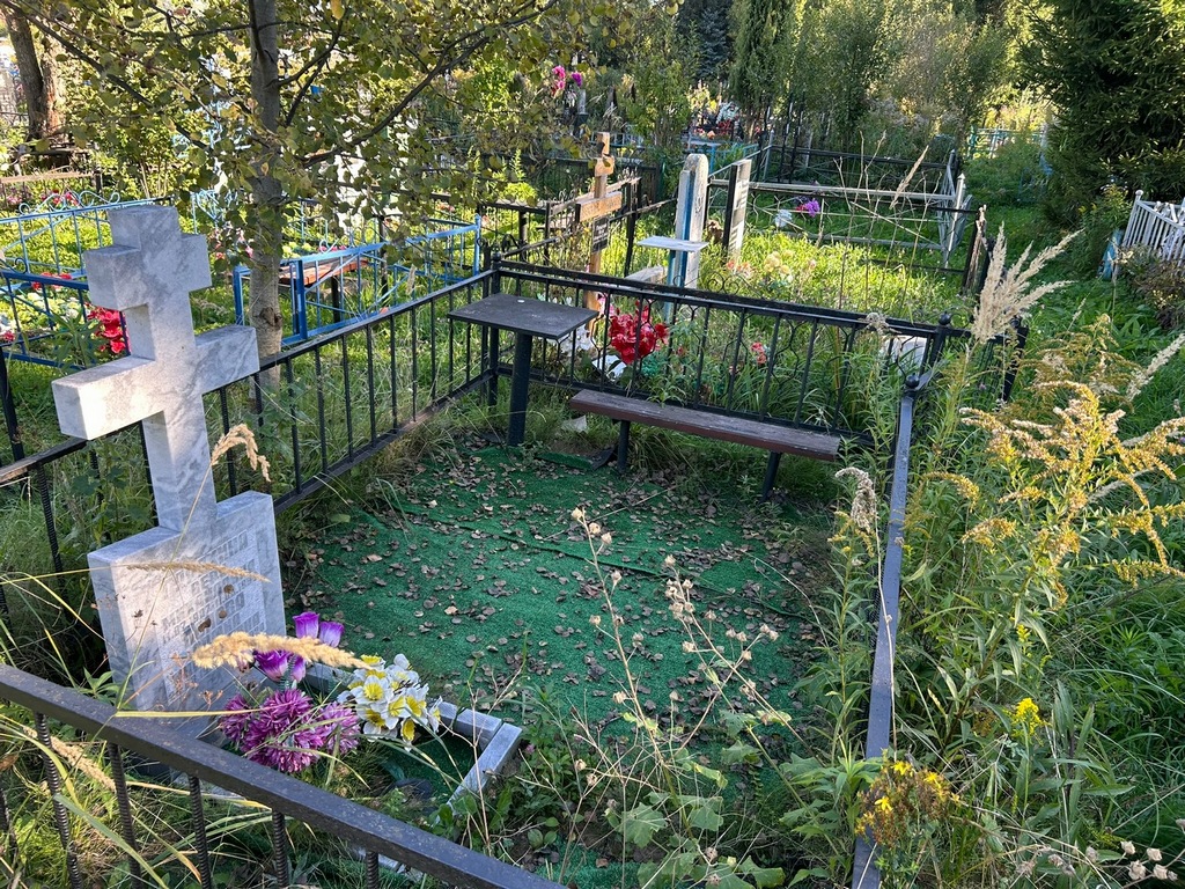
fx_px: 890
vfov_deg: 53.1
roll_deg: -0.2
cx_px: 592
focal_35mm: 26
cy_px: 444
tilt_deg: -30.1
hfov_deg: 67.3
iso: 50
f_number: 1.5
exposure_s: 1/216
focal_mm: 5.7
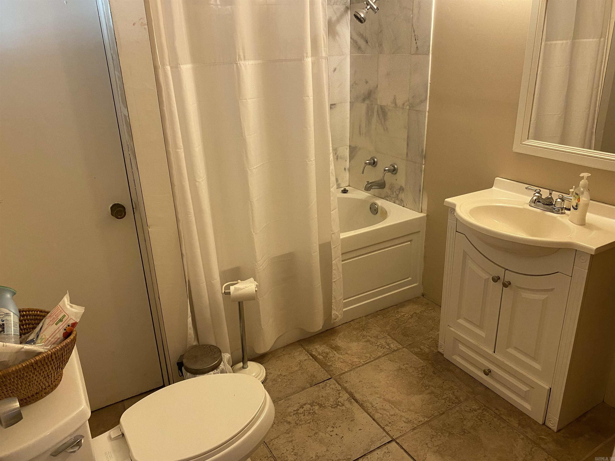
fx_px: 462
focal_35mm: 26
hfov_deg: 67.3
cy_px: 230
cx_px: 308
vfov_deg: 53.1
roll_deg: +1.9
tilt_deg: -21.1
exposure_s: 1/60
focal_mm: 4.25
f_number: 1.8
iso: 250
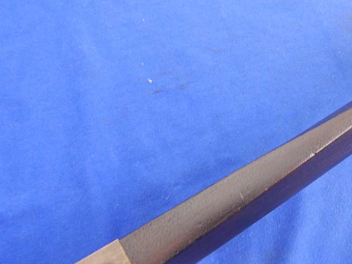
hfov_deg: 49.9
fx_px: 356
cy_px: 138
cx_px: 275
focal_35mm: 35
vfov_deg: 40.7
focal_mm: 4
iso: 450
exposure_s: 1/8
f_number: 3
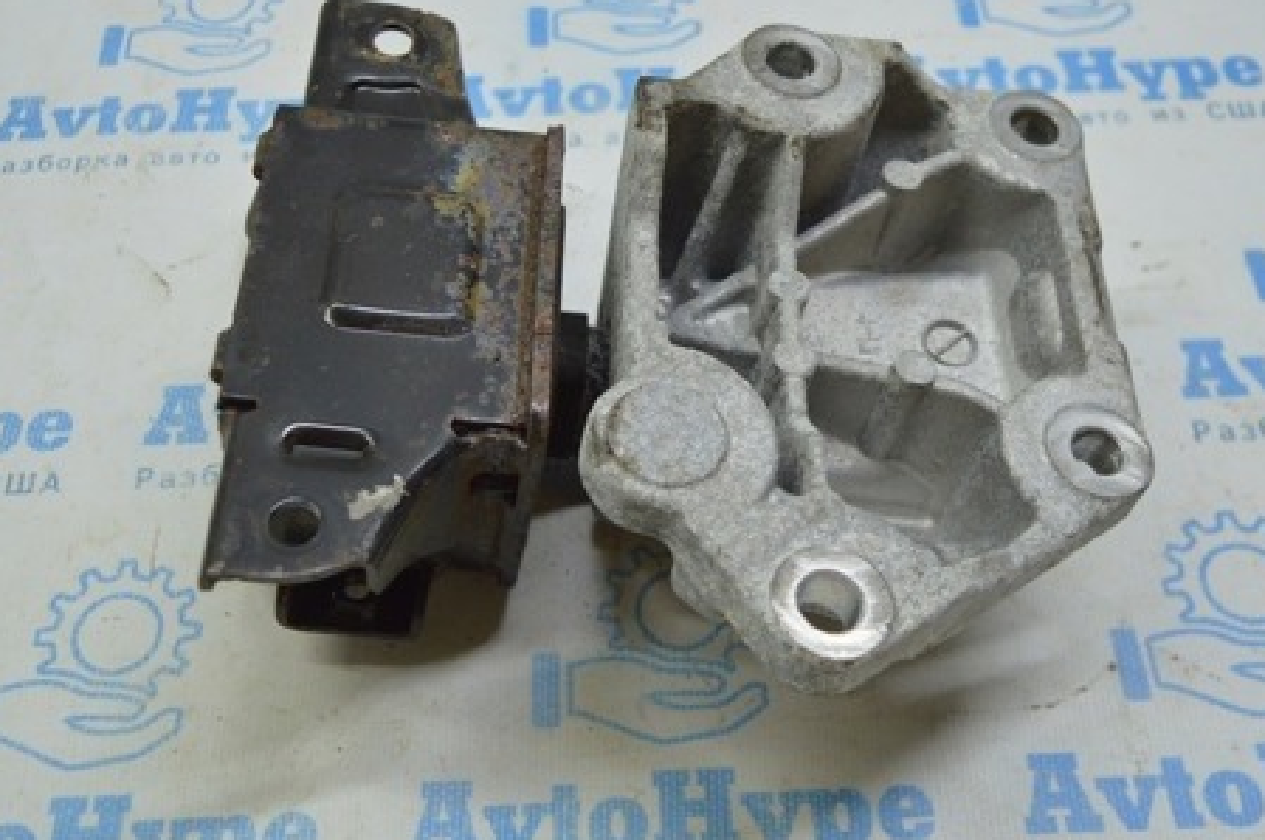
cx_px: 563
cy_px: 357
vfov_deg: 28.5
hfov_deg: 41.9
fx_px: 1649
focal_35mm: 47
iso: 400
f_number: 3.8
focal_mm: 22
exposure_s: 1/100
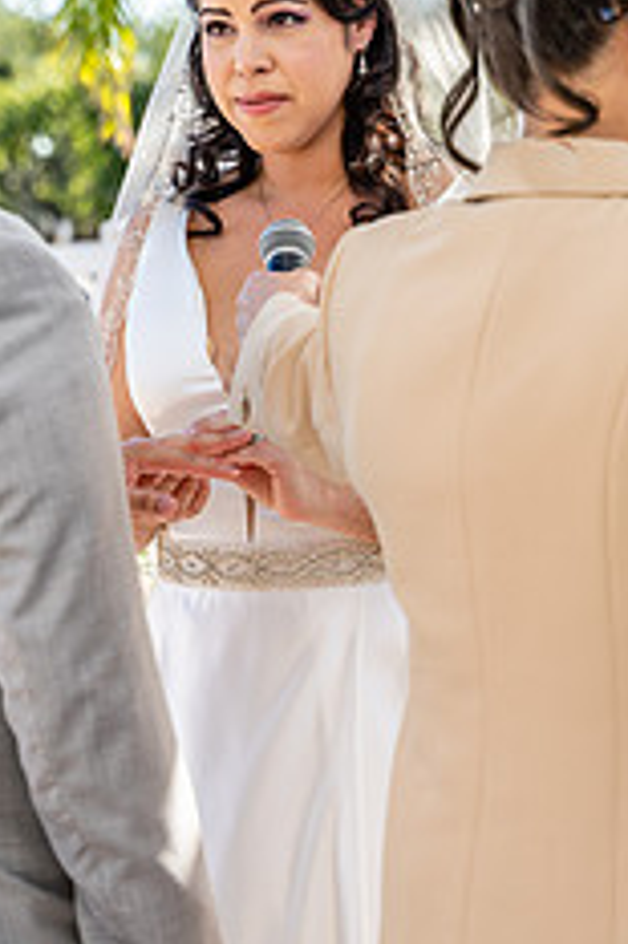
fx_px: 3800
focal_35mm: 145
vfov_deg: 14.1
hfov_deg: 9.4
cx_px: 239
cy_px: 758
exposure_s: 1/250
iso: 100
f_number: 4.5
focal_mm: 75
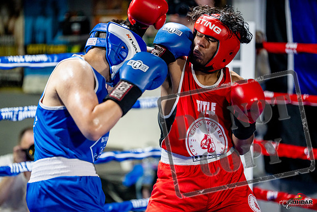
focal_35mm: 150
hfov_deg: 13.7
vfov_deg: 9.2
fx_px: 1321
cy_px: 106
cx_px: 158
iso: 4000
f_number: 2
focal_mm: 150
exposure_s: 1/800
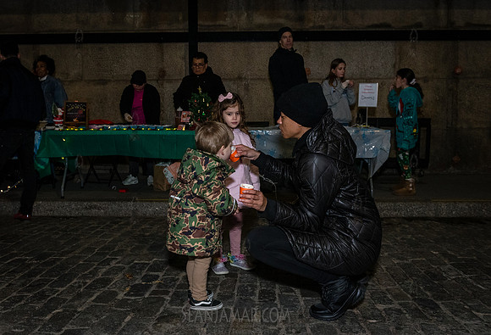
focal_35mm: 33
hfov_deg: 56.7
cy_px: 161
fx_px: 455
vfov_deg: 40.4
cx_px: 230
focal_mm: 31
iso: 4000
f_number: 4.5
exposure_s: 1/160
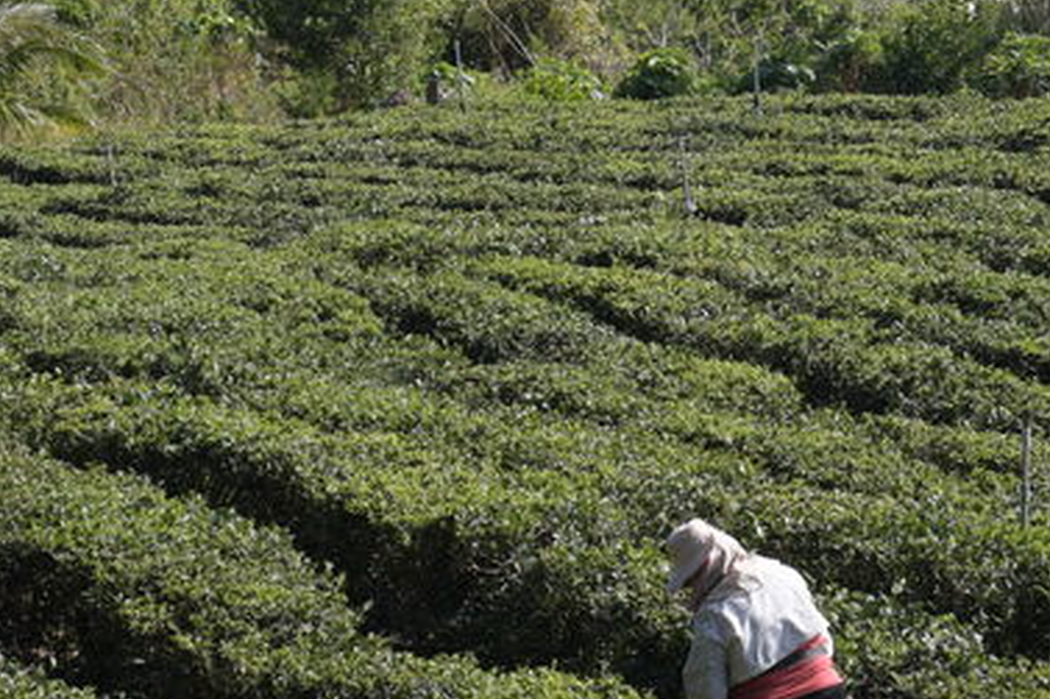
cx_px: 641
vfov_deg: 8.0
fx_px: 5014
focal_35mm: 172
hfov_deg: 11.9
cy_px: 265
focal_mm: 40
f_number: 6.3
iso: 110
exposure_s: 1/320
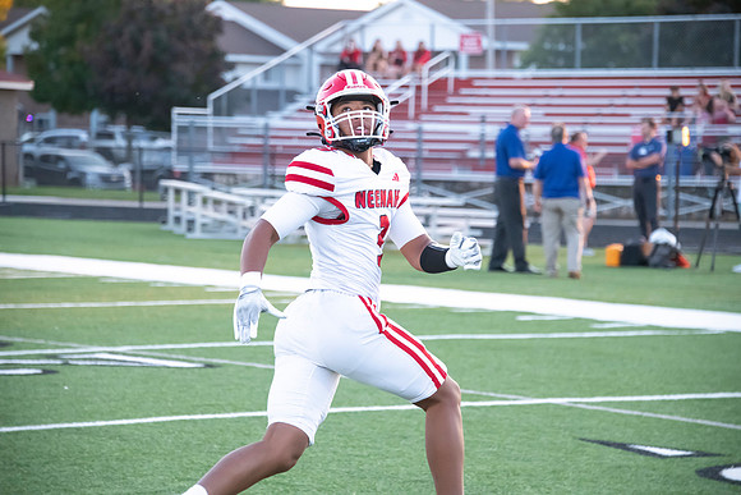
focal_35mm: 150
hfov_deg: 13.7
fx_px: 3088
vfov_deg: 9.2
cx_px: 370
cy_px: 248
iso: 4000
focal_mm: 150
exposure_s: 1/800
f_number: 5.6
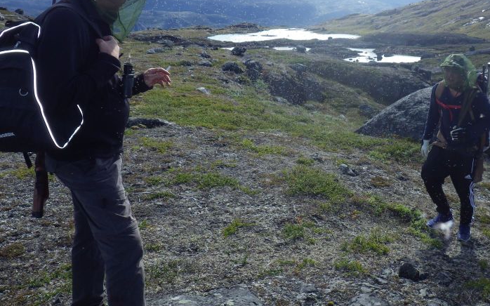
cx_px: 270
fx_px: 454
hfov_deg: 56.6
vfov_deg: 36.9
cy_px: 101
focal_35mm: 34
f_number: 4.2
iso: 125
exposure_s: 1/640
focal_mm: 5
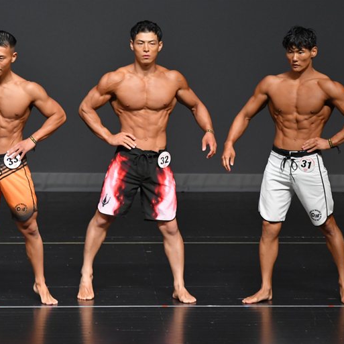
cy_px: 172
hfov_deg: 4.3
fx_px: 4542
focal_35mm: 404
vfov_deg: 4.3
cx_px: 199
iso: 3200
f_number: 5.6
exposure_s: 1/400
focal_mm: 210
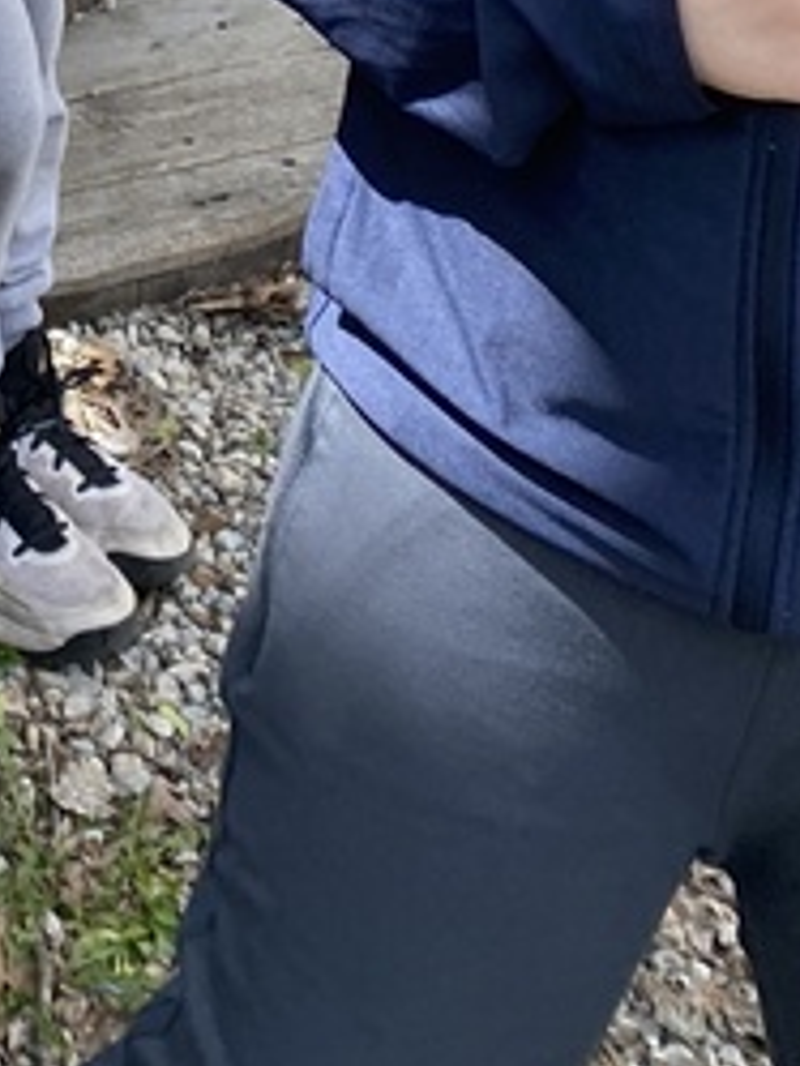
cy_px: -942
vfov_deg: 15.4
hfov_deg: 13.0
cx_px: -428
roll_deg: -0.5
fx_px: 3294
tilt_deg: -8.6
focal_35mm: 107
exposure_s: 1/1103
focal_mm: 4.25
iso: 32
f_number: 1.8
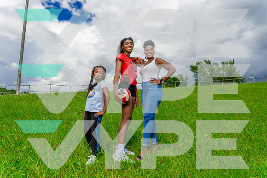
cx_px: 134
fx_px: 178
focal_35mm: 24
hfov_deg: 73.7
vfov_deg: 53.2
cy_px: 89
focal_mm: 24
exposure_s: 1/250
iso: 250
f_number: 13
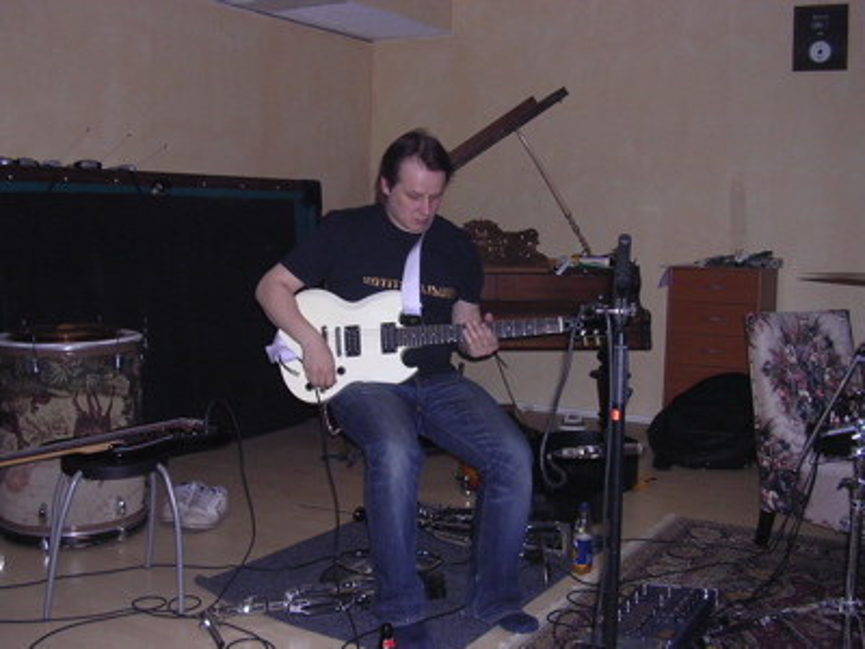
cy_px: 324
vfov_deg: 37.7
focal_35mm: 38
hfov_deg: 49.0
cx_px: 432
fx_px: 950
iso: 243
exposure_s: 1/60.1
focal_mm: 5.8
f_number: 2.8
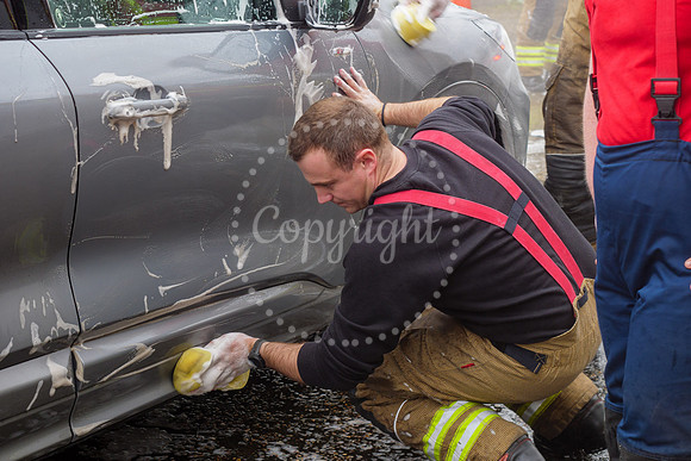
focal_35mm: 79
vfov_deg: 17.3
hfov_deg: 25.7
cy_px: 230
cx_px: 346
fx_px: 1518
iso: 200
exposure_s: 1/125
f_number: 4
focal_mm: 38
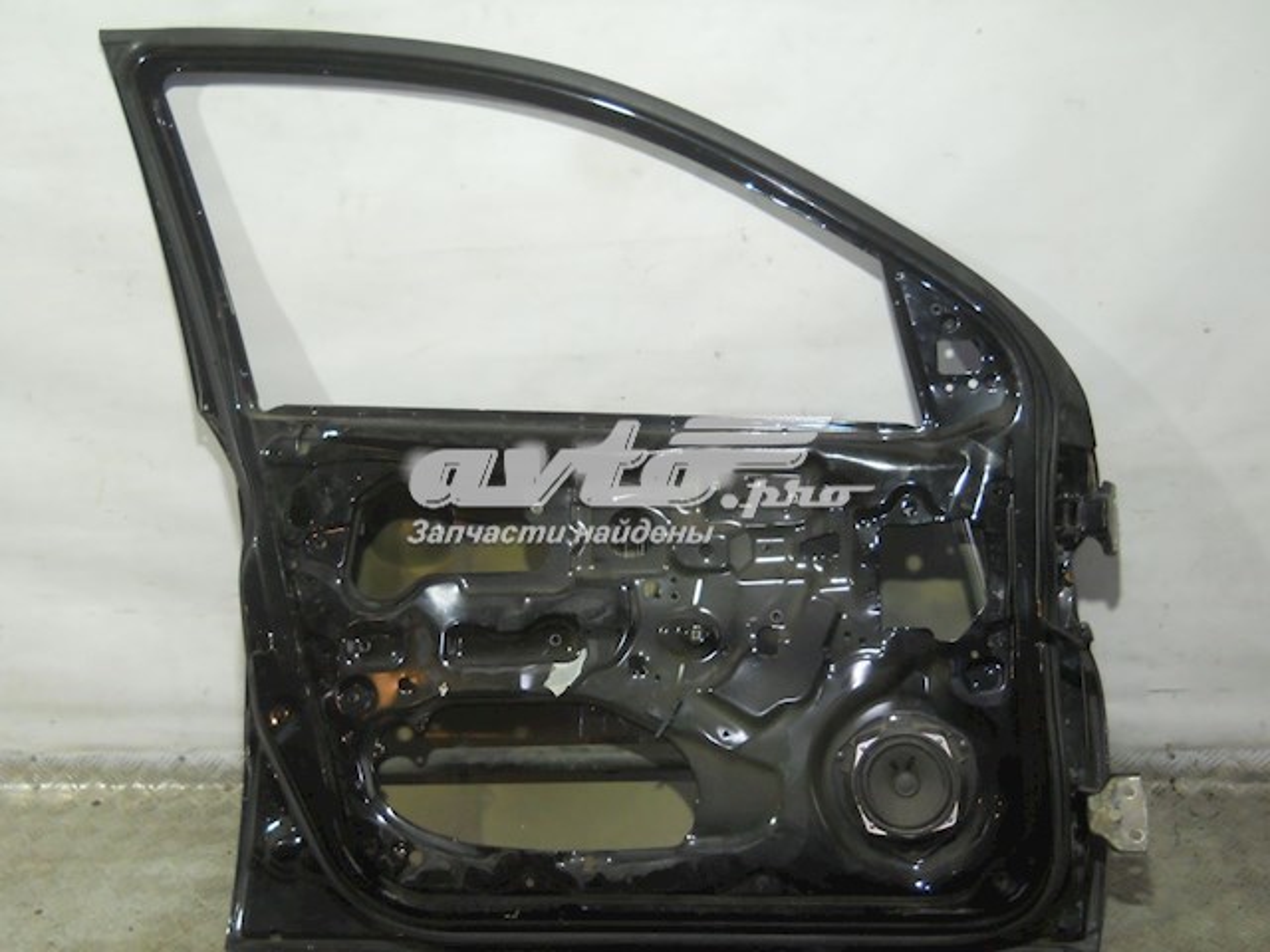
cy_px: 476
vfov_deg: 35.1
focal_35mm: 41
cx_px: 635
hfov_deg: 45.8
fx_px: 1504
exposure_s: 1/30
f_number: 3.1
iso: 200
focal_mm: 6.72
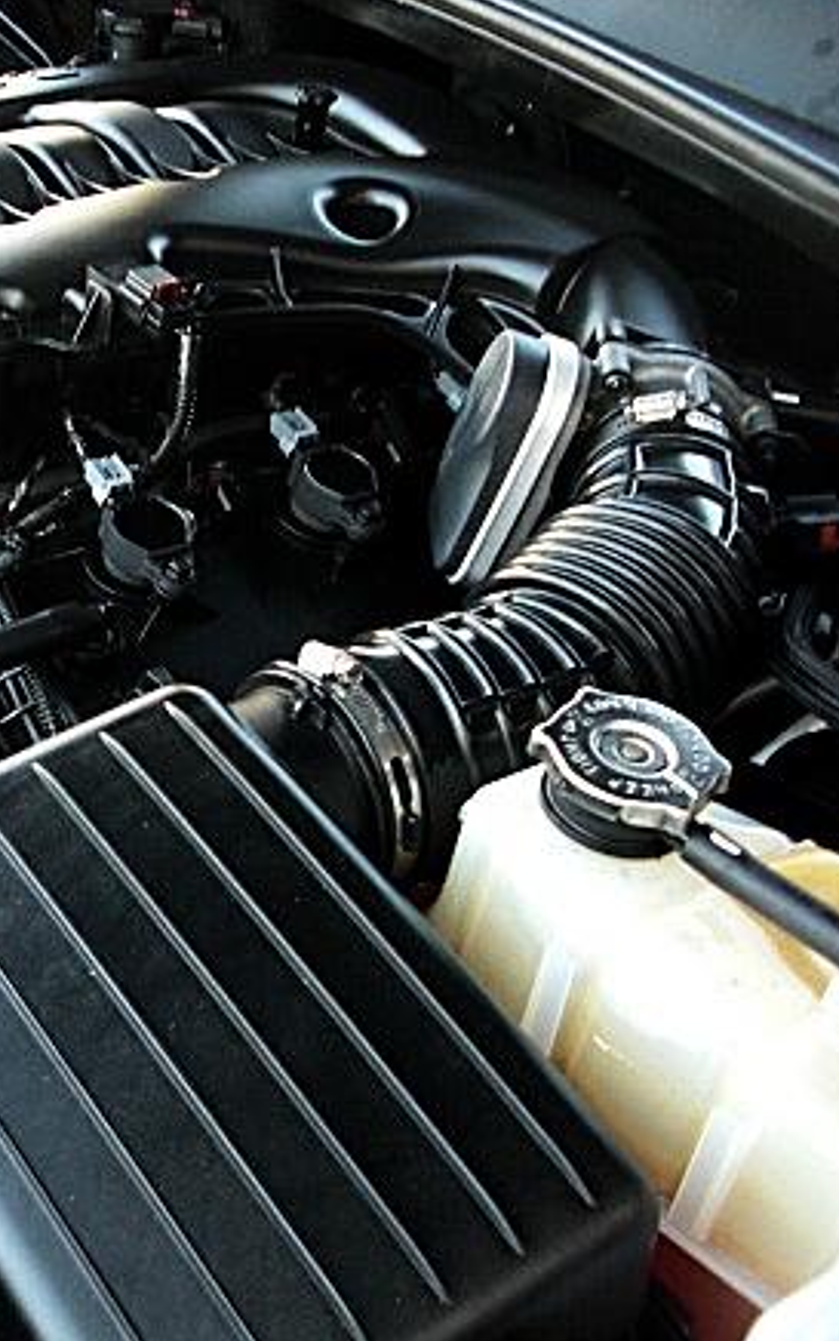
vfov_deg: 36.3
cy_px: 658
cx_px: -74
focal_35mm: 56
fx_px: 2046
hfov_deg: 22.0
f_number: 2.8
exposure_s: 1/80
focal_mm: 6.3
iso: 200
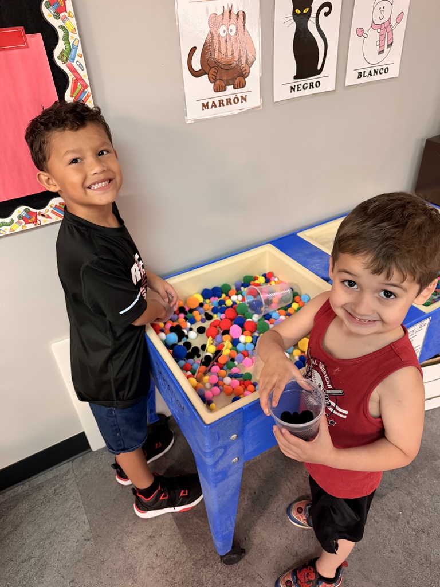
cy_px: 294
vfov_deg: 71.6
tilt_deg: -36.8
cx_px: 220
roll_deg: +3.7
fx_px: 407
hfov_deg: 56.8
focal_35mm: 24
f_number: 1.78
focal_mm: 6.76
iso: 500
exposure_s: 1/60
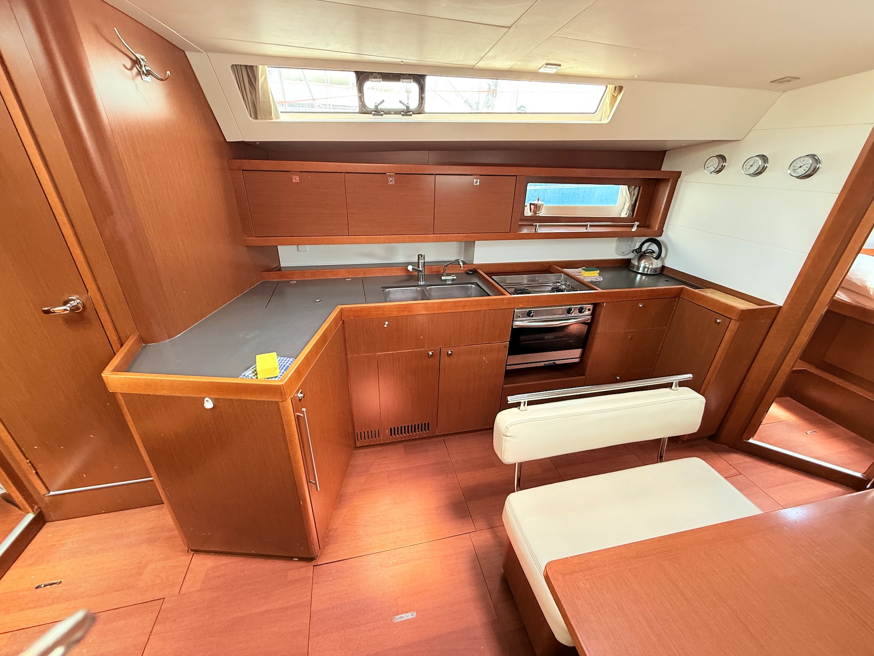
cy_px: 328
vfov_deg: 85.7
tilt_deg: -25.1
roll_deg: -1.4
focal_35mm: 14
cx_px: 437
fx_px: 353
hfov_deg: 102.1
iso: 400
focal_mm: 2.22
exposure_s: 1/60
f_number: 2.2
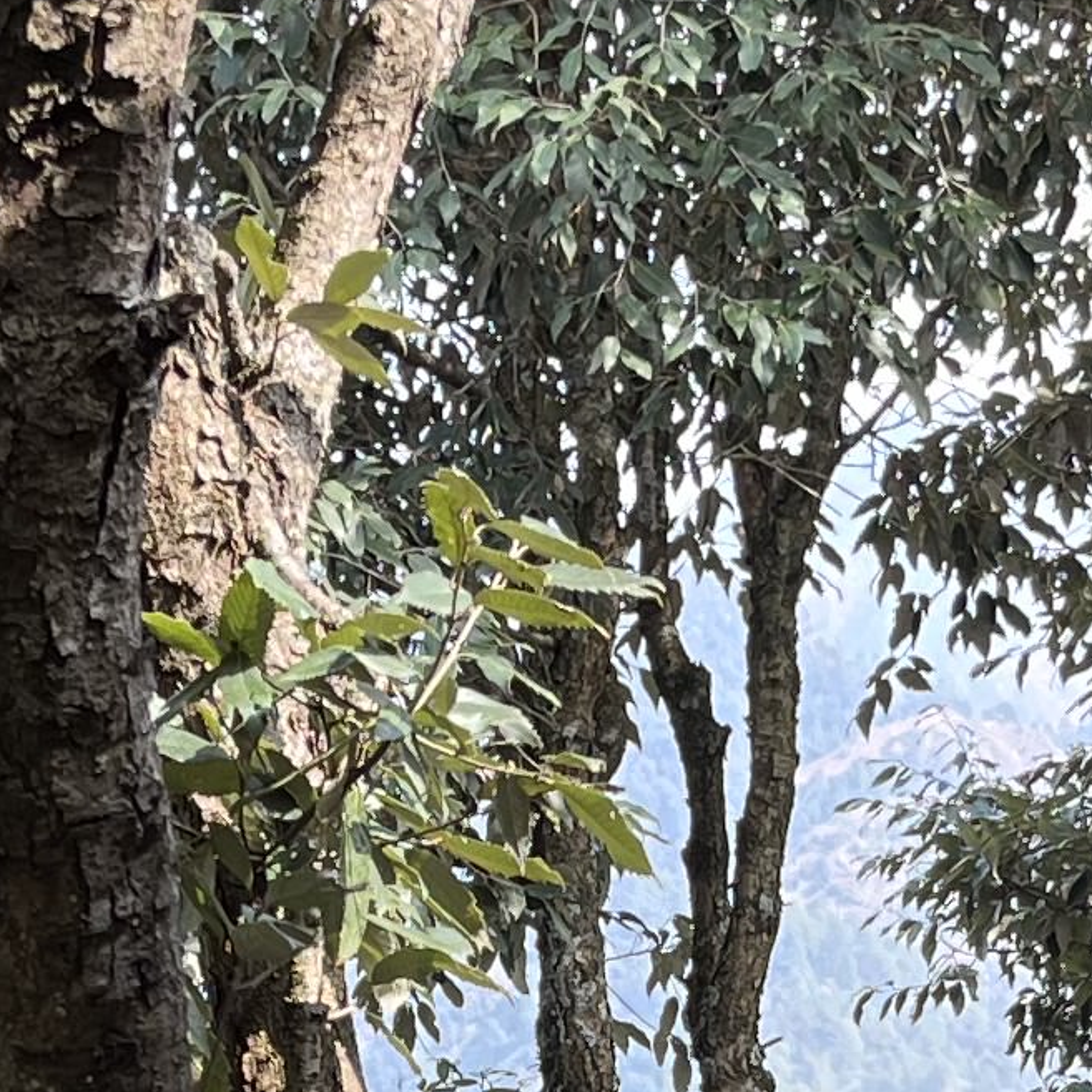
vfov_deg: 12.2
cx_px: 542
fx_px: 5032
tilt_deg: -3.7
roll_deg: +1.9
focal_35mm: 141
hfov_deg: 12.4
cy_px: 1212
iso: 40
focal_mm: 5.1
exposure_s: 1/236
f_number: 1.6
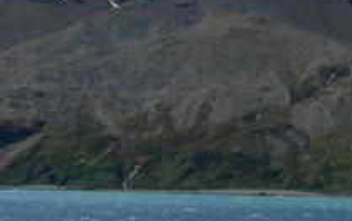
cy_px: -152
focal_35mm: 150
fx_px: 1440
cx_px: 620
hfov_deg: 12.8
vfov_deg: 8.5
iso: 80
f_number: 6.3
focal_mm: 7.9
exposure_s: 1/400
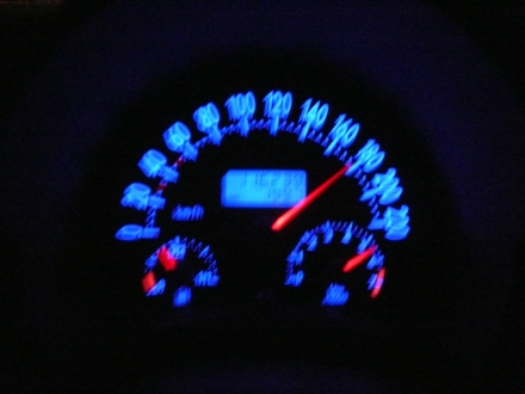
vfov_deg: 40.7
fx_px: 531
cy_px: 197
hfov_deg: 52.6
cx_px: 262
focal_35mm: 35
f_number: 2.8
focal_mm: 7.4
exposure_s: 1/4
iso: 800
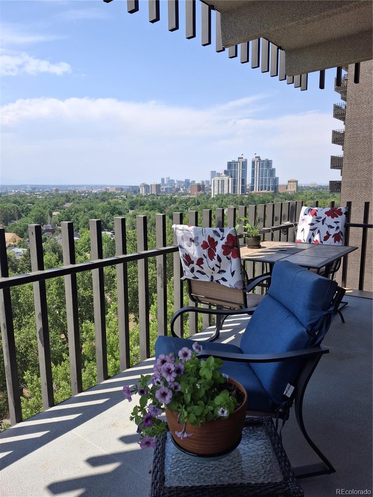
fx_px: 359
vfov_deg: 69.4
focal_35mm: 25
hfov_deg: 54.9
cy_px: 248
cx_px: 186
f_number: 1.8
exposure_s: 1/1106
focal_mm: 4.69
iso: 25
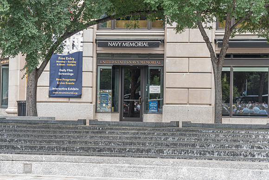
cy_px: 64
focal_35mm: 115
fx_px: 856
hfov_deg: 17.9
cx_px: 136
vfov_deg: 12.0
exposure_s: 1/40
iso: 320
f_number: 7.1
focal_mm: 85
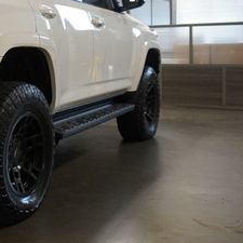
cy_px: 58
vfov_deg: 29.1
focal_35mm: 58
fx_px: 461
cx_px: -68
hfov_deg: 25.6
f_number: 4
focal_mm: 16
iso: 2000
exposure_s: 1/160
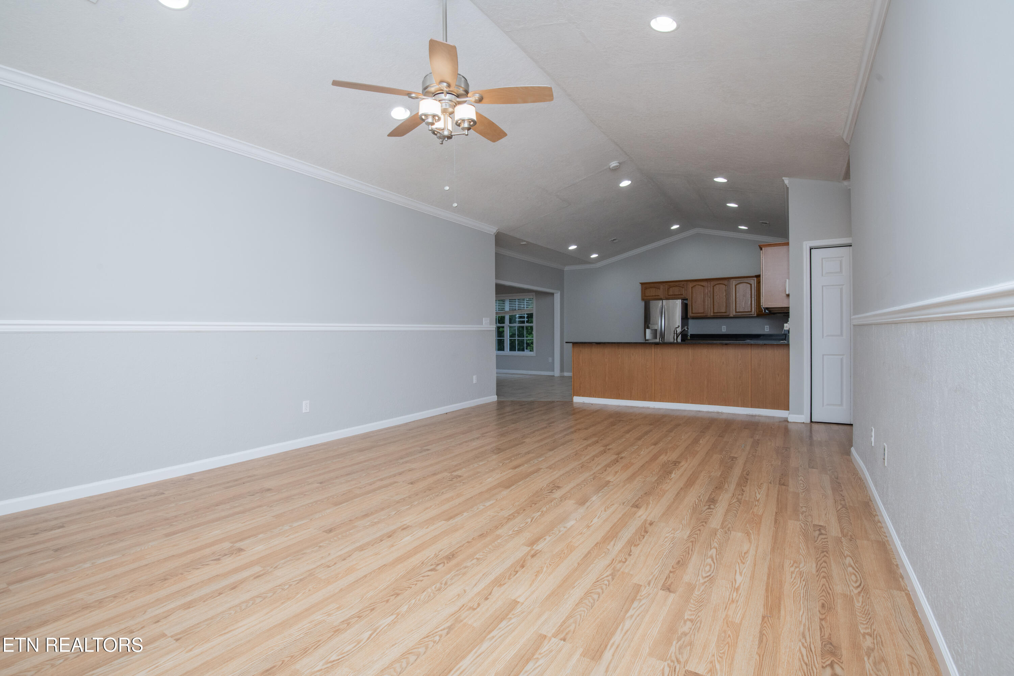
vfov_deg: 73.7
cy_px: 338
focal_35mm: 16
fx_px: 451
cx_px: 507
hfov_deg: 96.7
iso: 400
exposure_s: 1/60
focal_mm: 16
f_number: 10
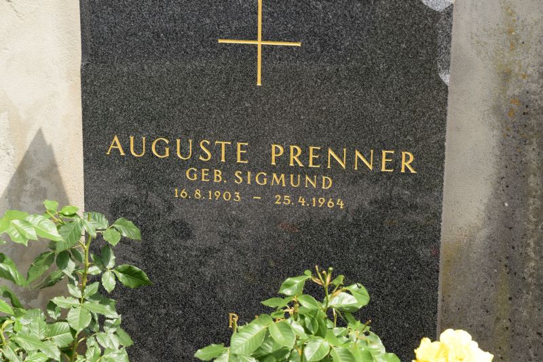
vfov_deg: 17.5
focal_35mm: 78
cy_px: 181
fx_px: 1176
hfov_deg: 26.0
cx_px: 272
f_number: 8
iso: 250
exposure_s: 1/250
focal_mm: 52
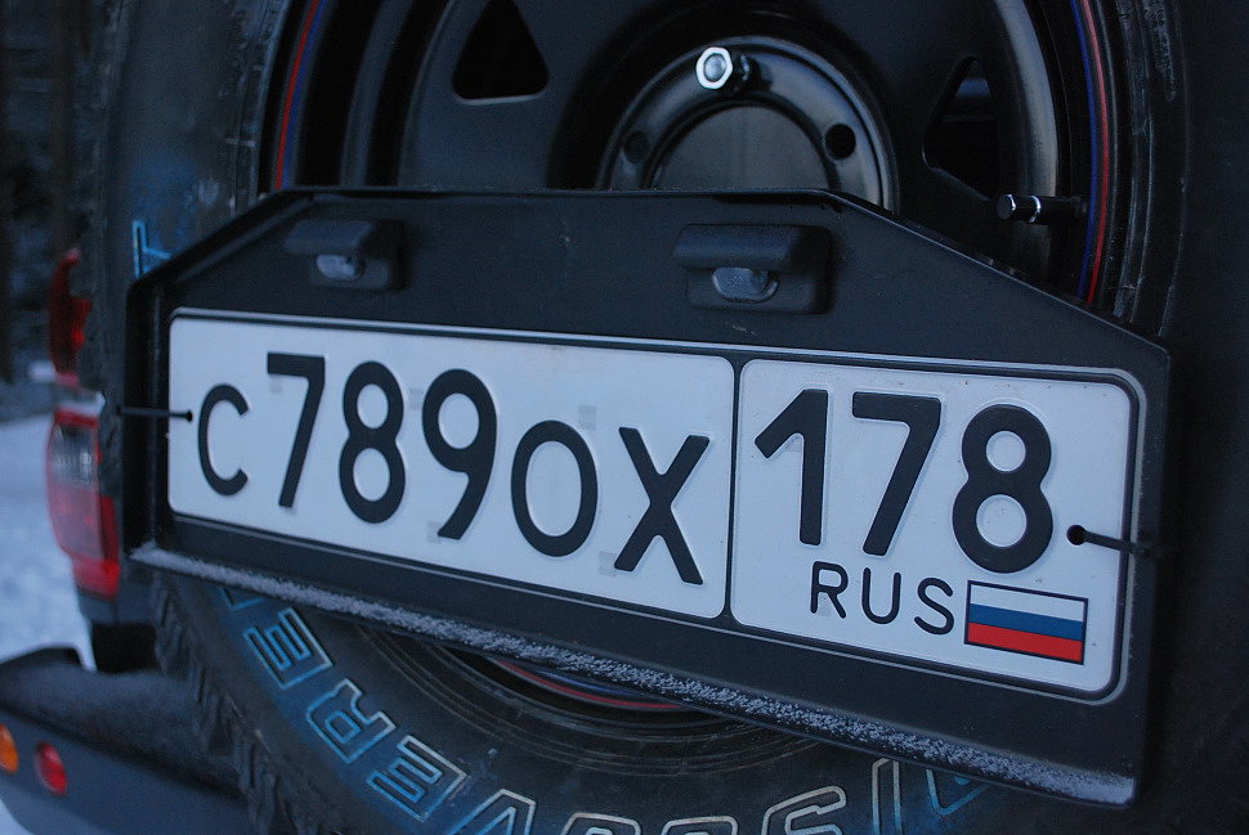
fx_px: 1511
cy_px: 418
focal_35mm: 44
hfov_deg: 44.9
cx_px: 624
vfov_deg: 30.9
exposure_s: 1/30
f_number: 4.8
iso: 560
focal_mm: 29
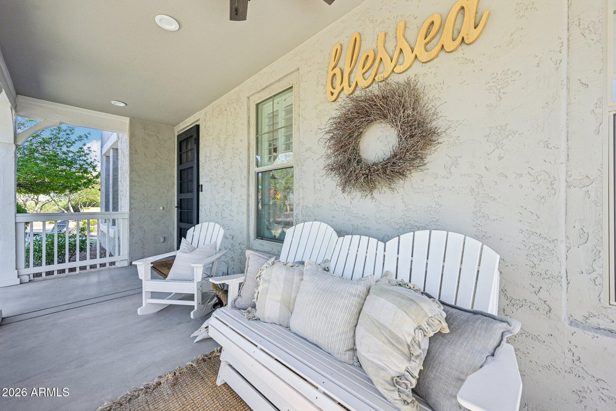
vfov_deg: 81.2
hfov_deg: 104.3
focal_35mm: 14
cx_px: 308
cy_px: 206
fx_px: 240
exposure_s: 1/200
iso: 500
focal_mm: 14
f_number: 8
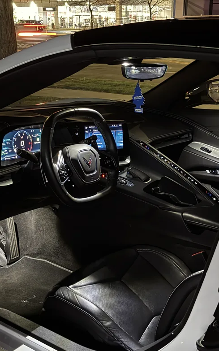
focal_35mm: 52
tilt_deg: -17.5
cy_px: 172
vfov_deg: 38.9
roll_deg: +0.4
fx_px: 497
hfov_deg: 24.9
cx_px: 107
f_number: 1.78
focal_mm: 6.76
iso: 800
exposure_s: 1/8
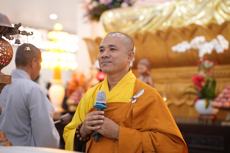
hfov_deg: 26.0
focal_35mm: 78
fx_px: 498
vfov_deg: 17.5
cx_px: 115
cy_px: 76
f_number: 2.8
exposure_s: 1/320
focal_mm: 78
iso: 4000
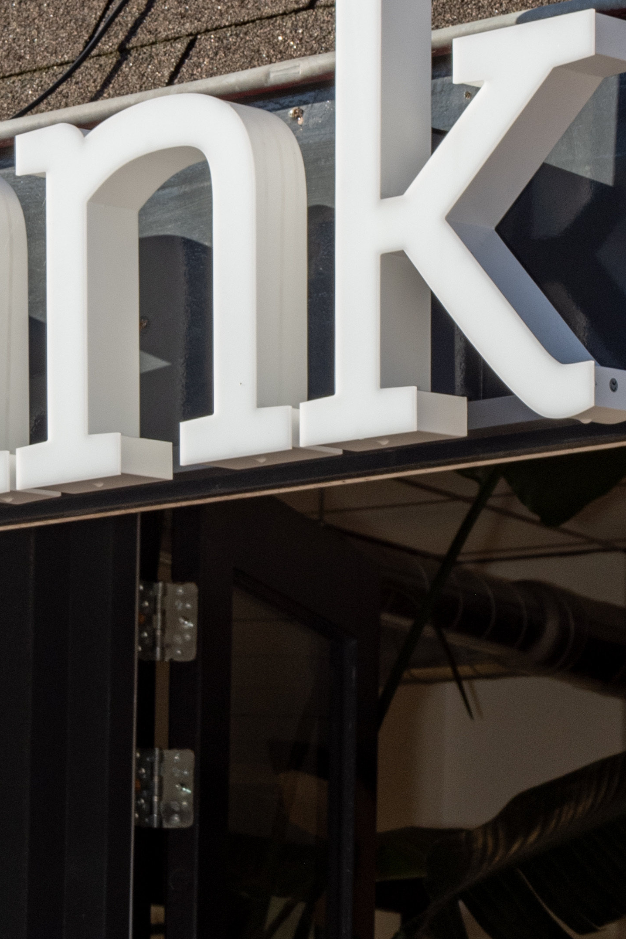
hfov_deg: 7.3
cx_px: -357
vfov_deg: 10.6
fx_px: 4799
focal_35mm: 184
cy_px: 1562
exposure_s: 1/200
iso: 160
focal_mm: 48
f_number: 10
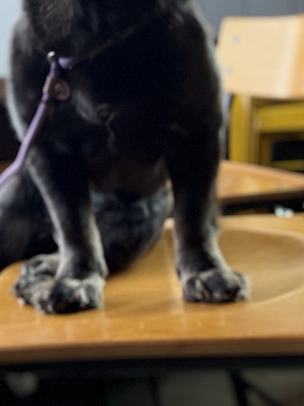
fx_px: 738
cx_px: 103
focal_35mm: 63
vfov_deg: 29.9
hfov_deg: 23.2
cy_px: 72
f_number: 1.9
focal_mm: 2.69
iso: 80
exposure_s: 1/57
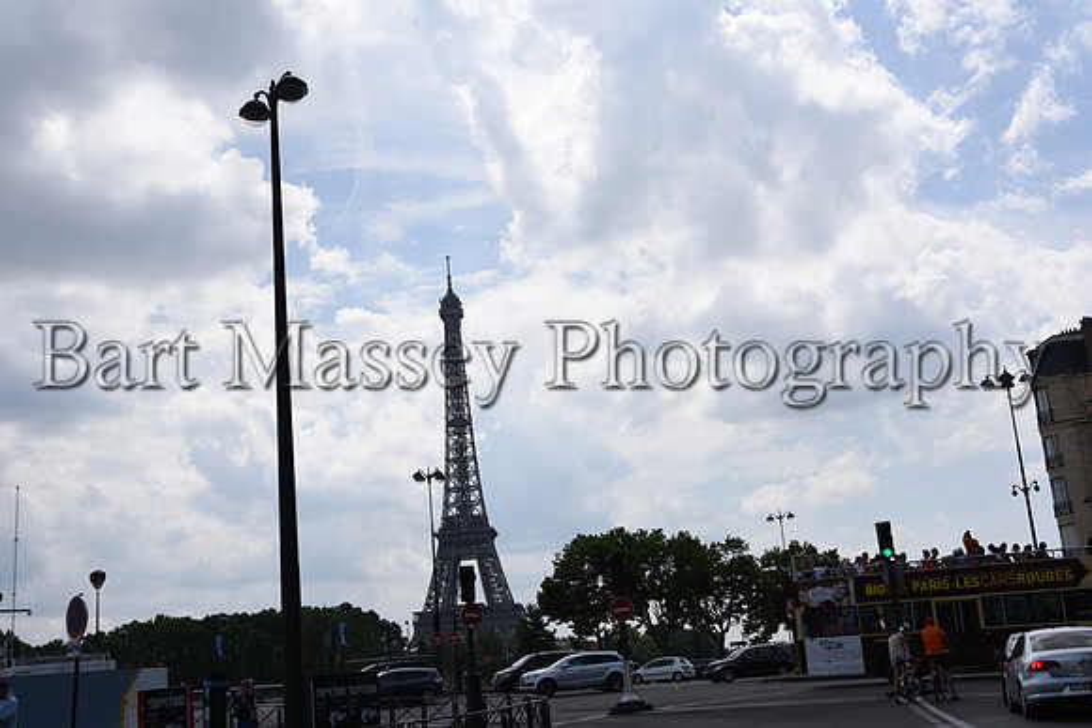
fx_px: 1365
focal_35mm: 45
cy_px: 364
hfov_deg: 43.6
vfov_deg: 29.9
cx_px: 546
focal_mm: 45
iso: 64
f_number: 6.3
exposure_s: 1/640
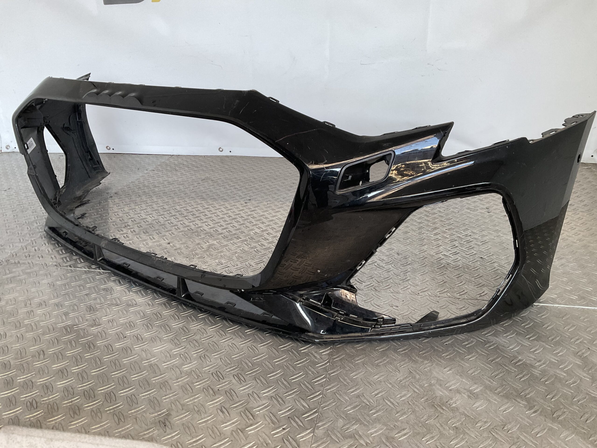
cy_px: 224
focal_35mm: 29
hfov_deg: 61.7
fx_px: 500
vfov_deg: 48.2
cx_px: 298
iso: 64
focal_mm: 3
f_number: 1.8
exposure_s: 1/100
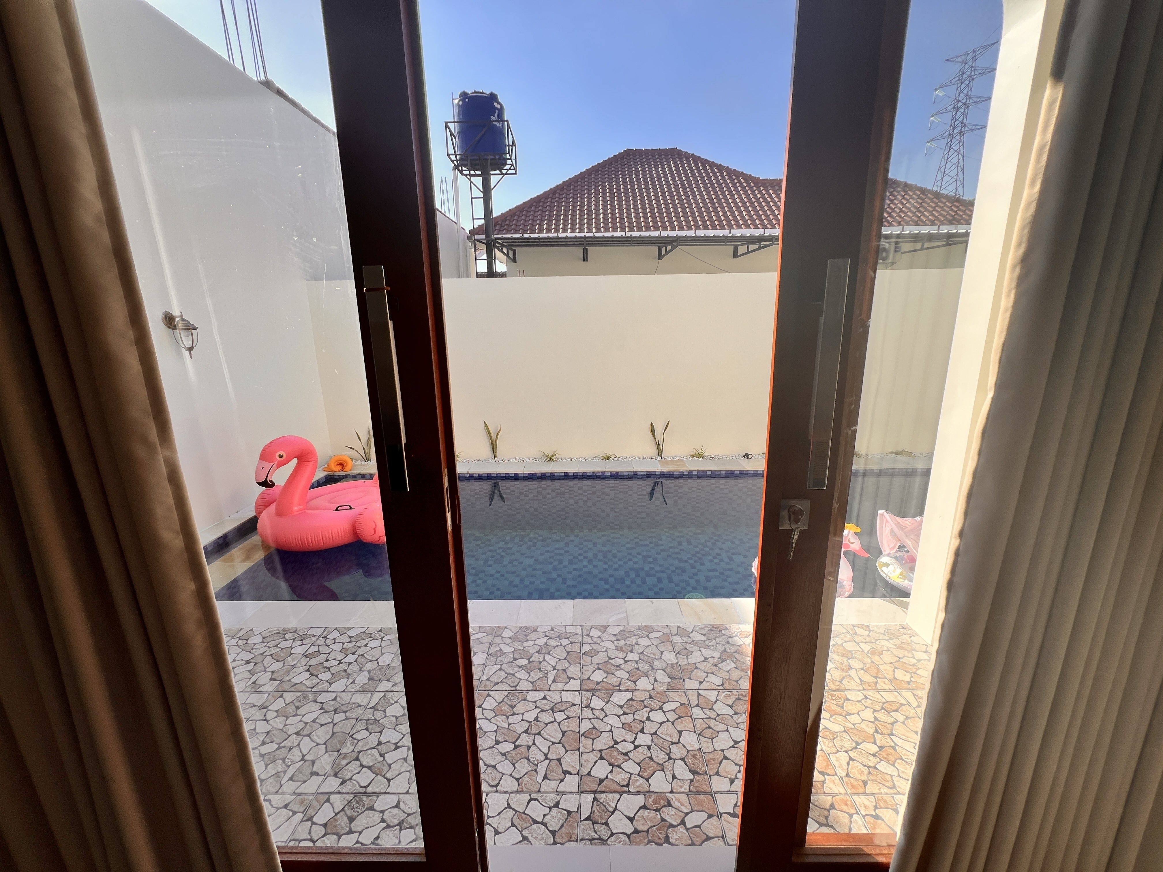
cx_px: 582
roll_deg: +0.5
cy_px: 436
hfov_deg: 106.2
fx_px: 437
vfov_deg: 89.9
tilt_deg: -14.2
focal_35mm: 13
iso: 32
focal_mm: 1.57
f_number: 1.8
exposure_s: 1/763
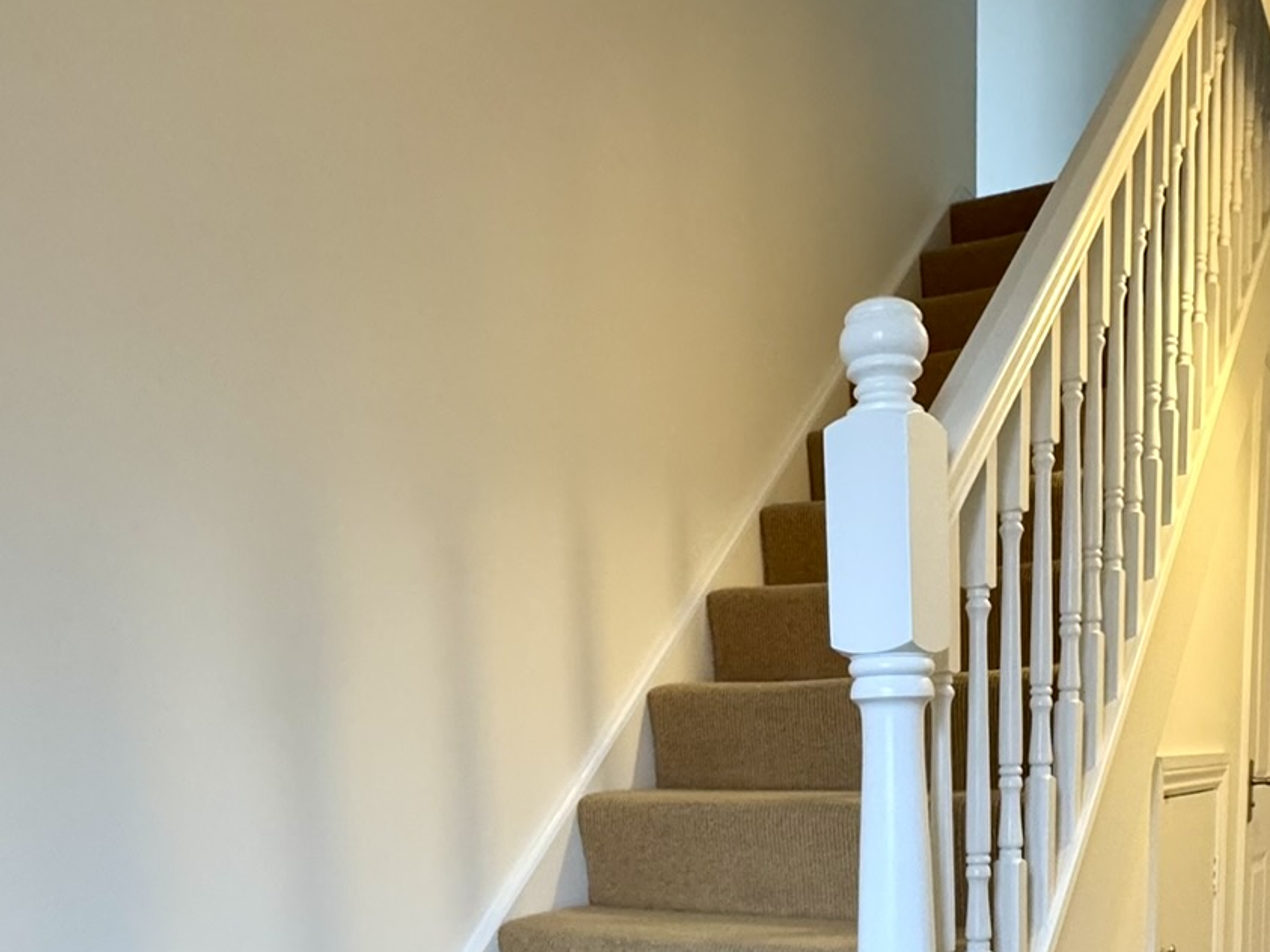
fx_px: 1247
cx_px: 792
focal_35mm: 34
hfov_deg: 53.4
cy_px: 932
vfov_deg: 37.7
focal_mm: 2.22
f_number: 2.2
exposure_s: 1/100
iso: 320
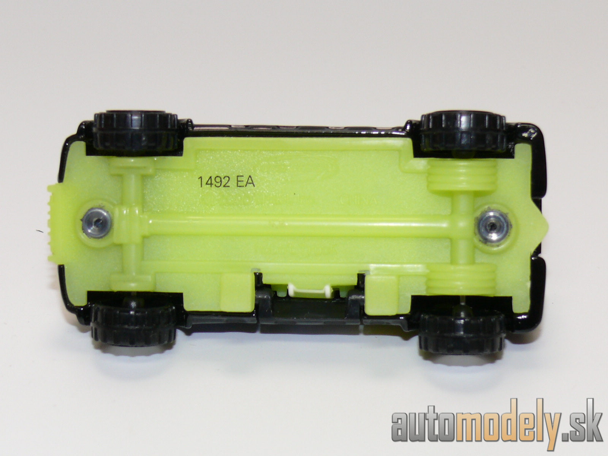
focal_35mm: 93
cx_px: 304
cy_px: 228
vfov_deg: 15.9
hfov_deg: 21.1
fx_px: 1633
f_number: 4
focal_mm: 12.8
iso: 100
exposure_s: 1/30
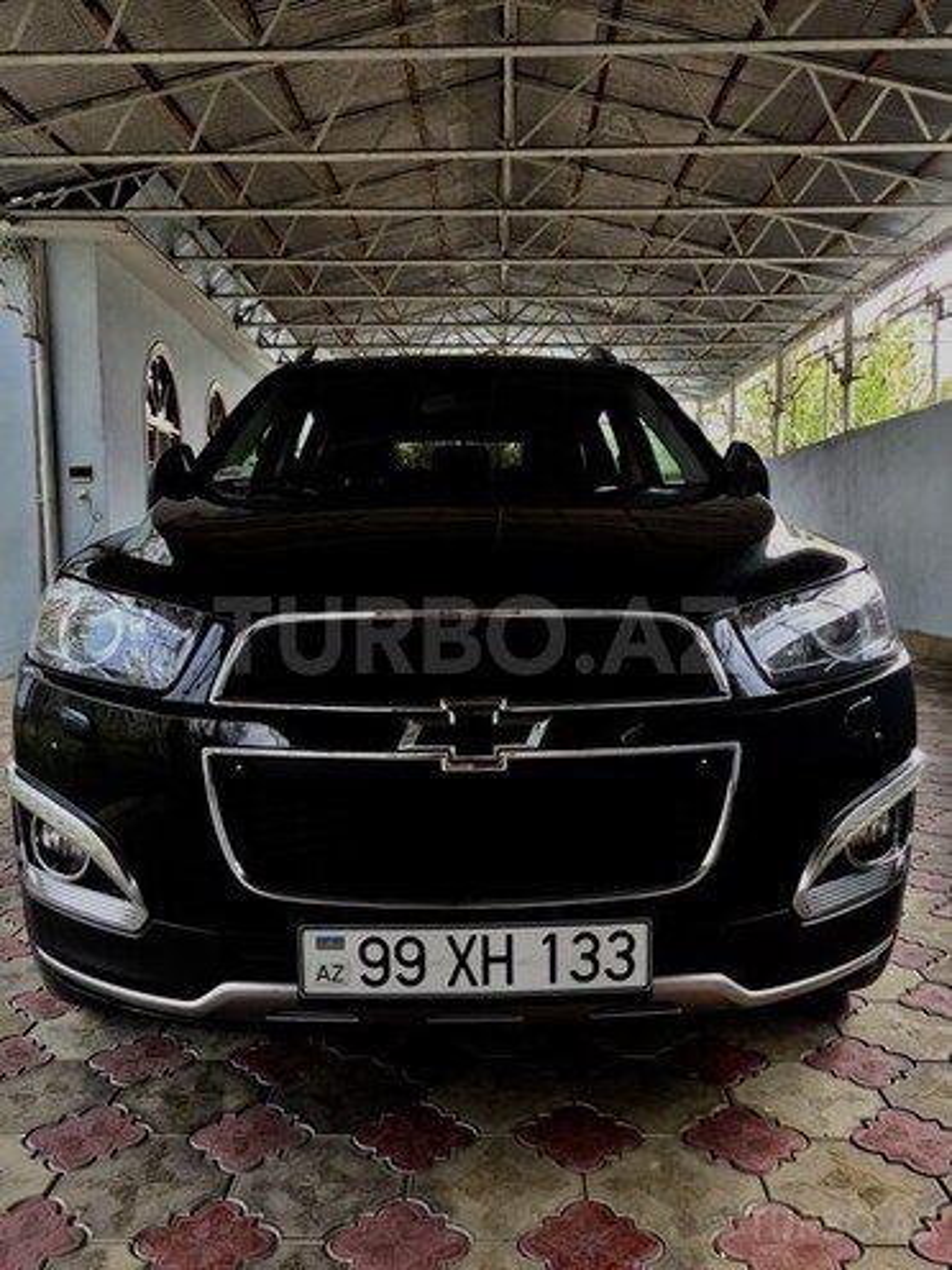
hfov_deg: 48.2
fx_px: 1063
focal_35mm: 29
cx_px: 476
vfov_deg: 61.7
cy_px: 635
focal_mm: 4.15
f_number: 2.2
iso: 50
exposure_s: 1/100
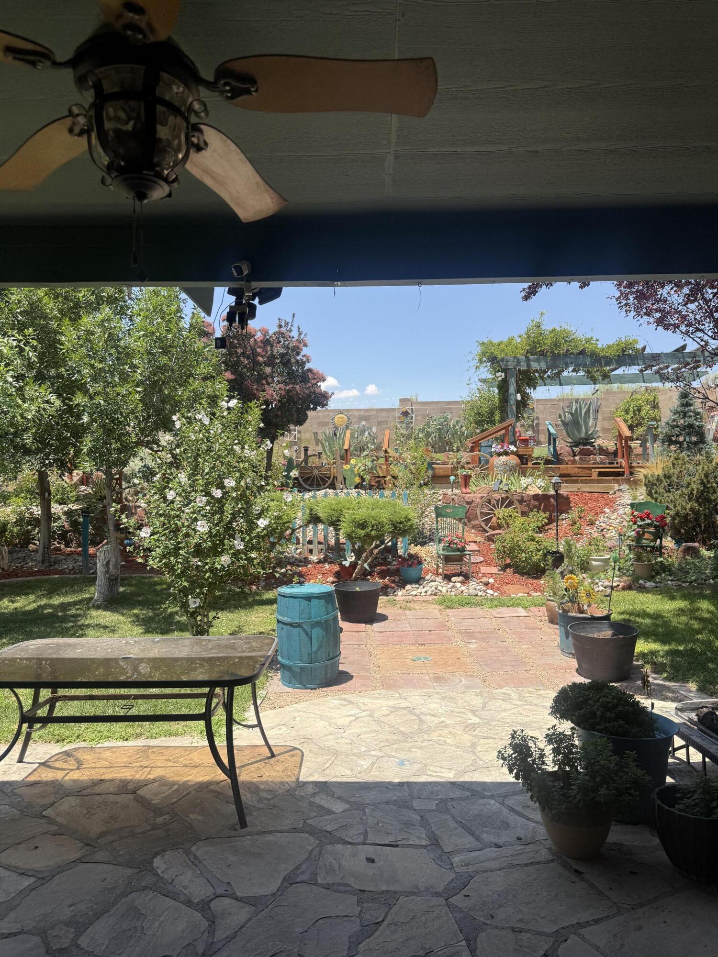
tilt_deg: +2.0
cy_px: 478
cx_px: 359
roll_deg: +2.1
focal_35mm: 24
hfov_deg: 56.8
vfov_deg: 71.6
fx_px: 664
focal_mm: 6.76
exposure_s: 1/3145
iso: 80
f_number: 1.78
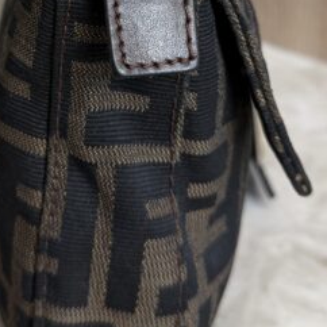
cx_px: 105
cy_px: -7
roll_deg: -1.3
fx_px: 748
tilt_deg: -17.6
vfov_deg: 23.5
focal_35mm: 70
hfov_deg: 24.5
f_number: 1.78
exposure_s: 1/120
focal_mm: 6.76
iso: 125
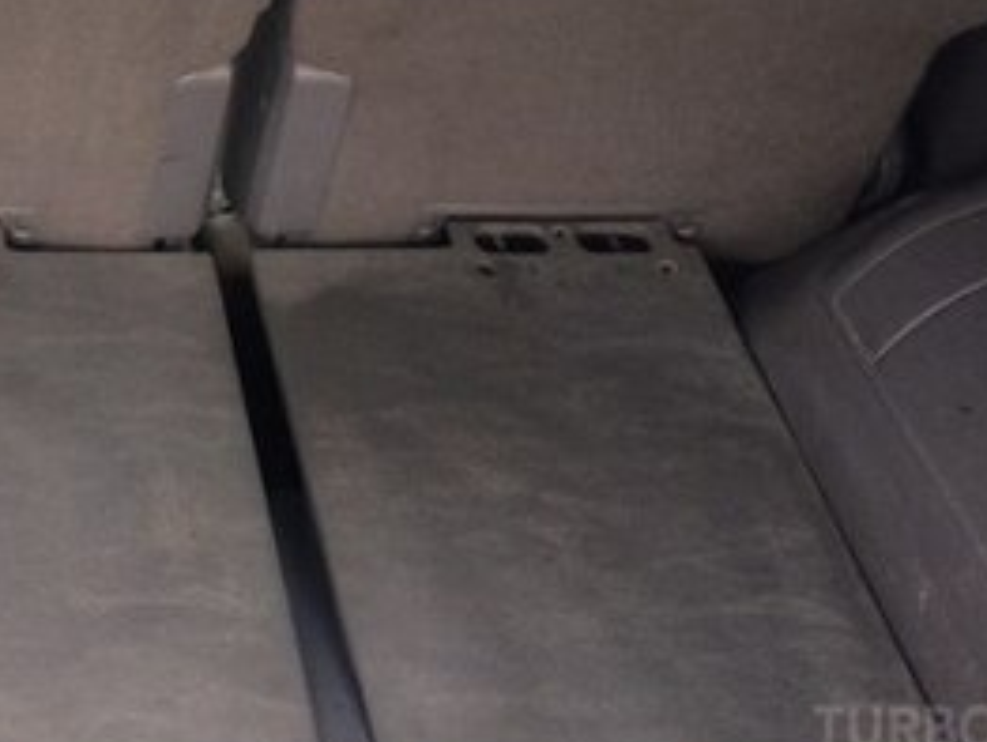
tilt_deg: -21.7
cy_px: -137
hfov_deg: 24.6
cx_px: -128
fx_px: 2083
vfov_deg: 19.1
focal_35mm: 73
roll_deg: +1.5
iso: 50
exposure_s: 1/33
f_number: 2.2
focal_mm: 4.15
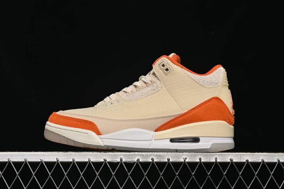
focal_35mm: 75
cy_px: 94
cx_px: 142
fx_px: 591
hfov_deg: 27.0
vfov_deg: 18.2
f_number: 7.1
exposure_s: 1/60
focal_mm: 50
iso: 160
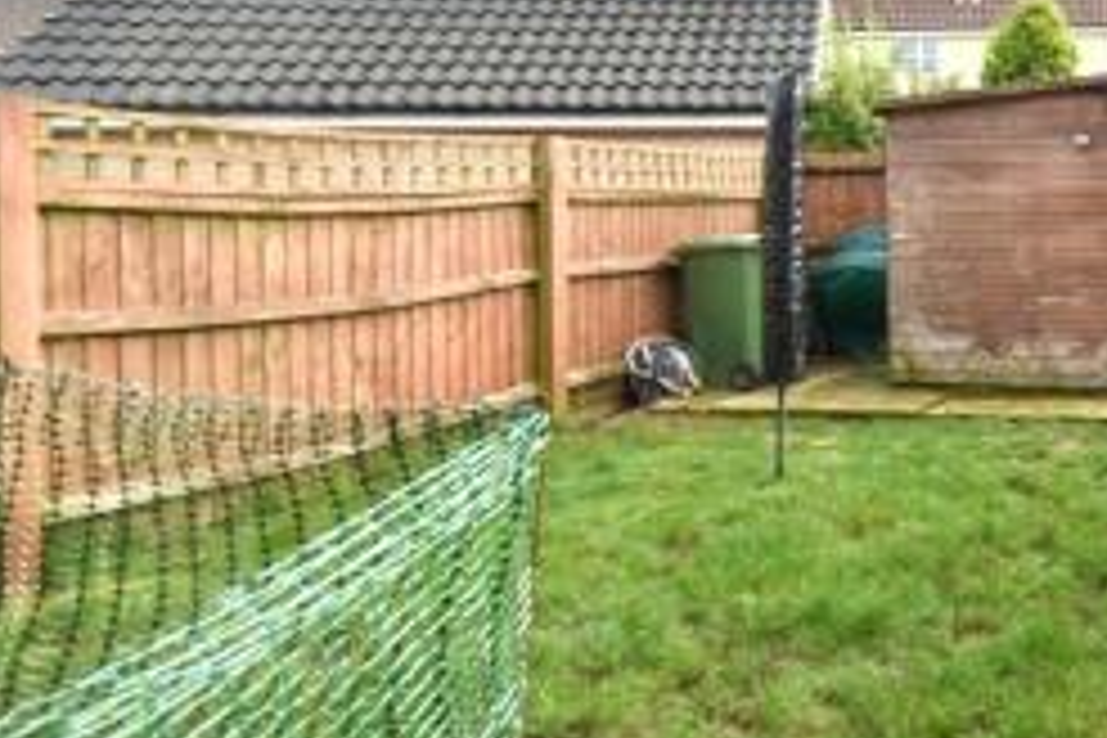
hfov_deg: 53.5
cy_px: 371
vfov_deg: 45.0
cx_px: 1044
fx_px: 892
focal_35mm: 29
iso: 200
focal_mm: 10
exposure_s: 1/250
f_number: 6.3
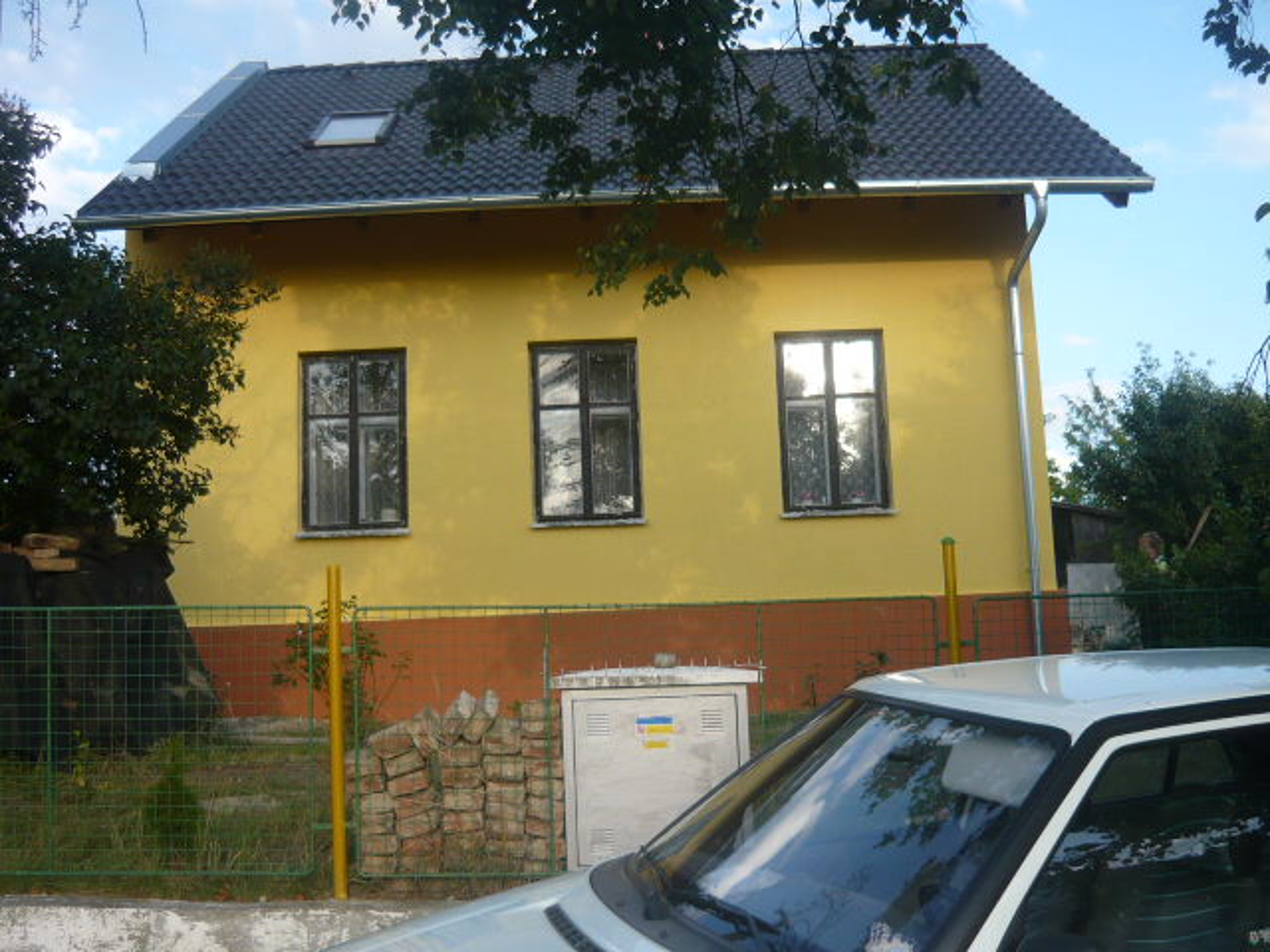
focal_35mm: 39
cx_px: 635
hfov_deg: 47.9
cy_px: 476
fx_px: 1431
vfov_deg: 36.8
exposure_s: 1/400
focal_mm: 5.5
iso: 100
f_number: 2.8
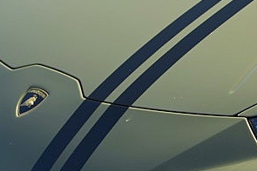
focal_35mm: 159
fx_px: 1136
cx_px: 183
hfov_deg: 12.9
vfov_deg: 8.5
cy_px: -38
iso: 250
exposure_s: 1/250
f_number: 3.2
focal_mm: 29
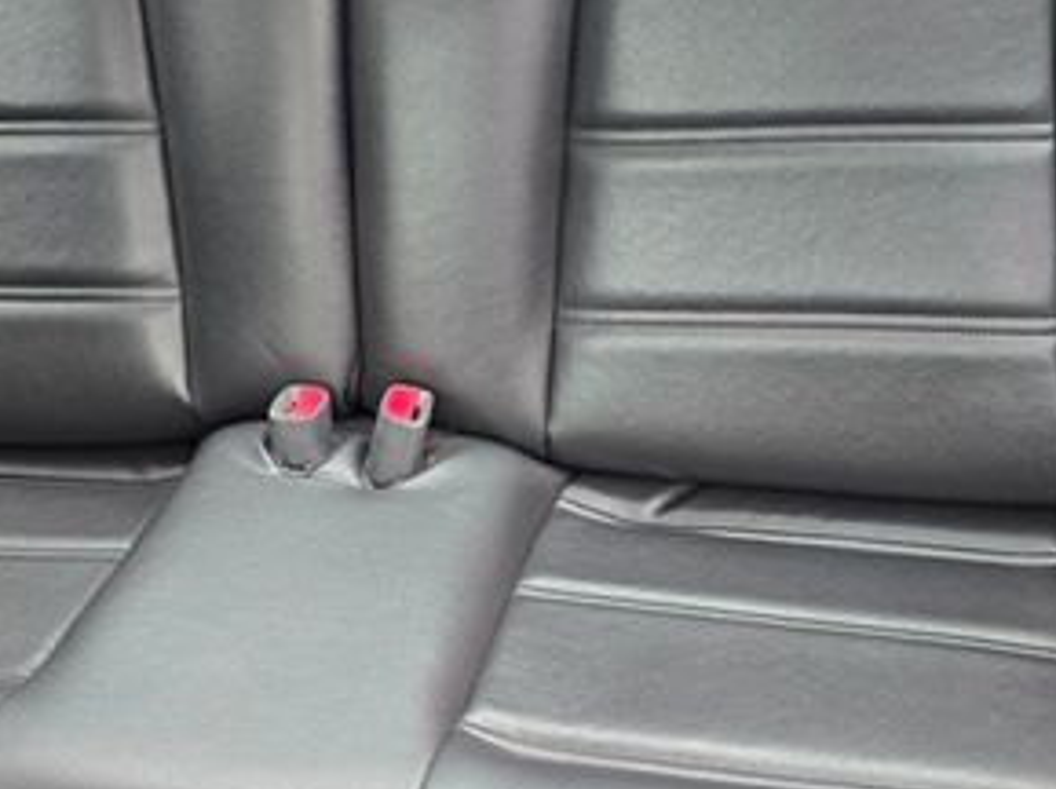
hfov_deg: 37.2
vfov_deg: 28.4
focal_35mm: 51
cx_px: 376
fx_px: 1554
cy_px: 285
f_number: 1.7
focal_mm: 6.3
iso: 200
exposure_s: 1/120
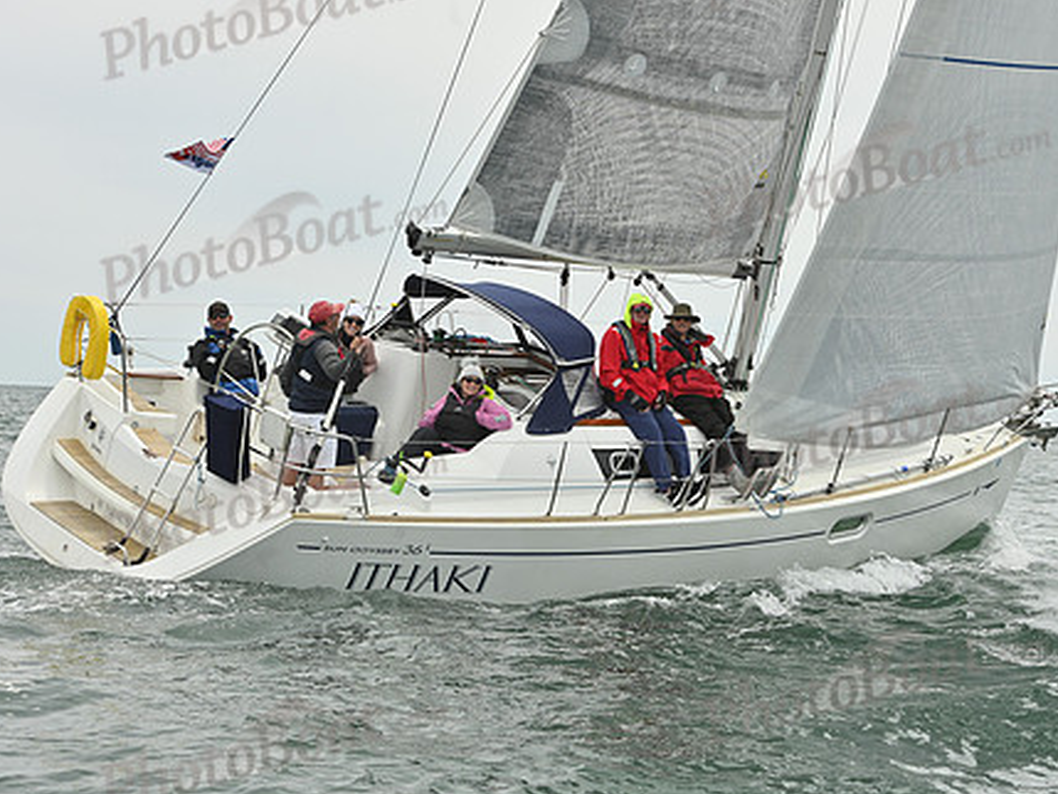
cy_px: 337
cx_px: 577
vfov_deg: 16.2
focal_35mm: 91
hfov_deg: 21.5
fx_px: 2782
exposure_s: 1/1000
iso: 320
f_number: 9
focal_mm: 70
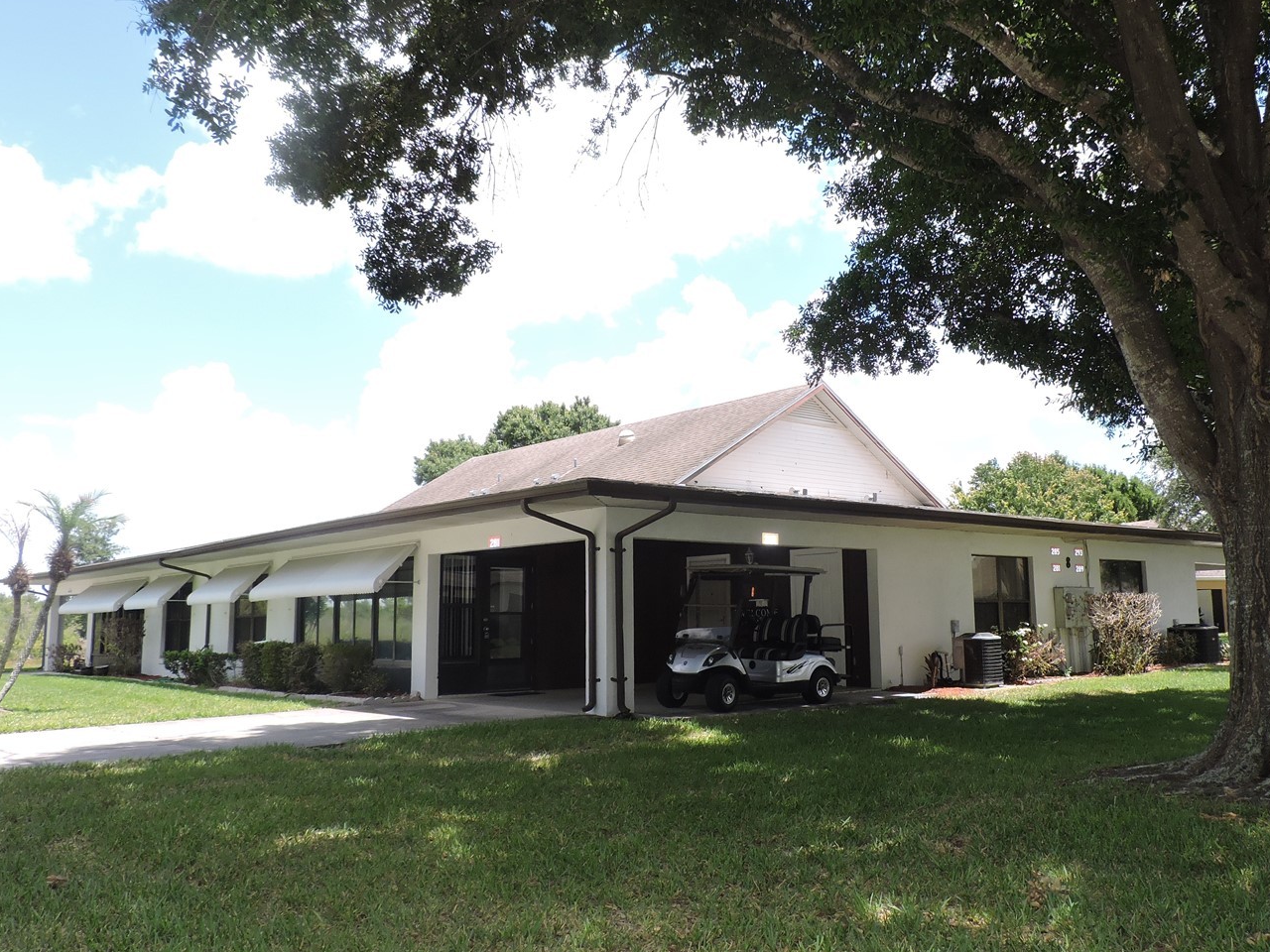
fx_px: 1101
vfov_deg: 46.8
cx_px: 712
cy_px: 444
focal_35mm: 30
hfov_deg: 59.8
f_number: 3
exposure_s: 1/800
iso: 160
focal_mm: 4.3
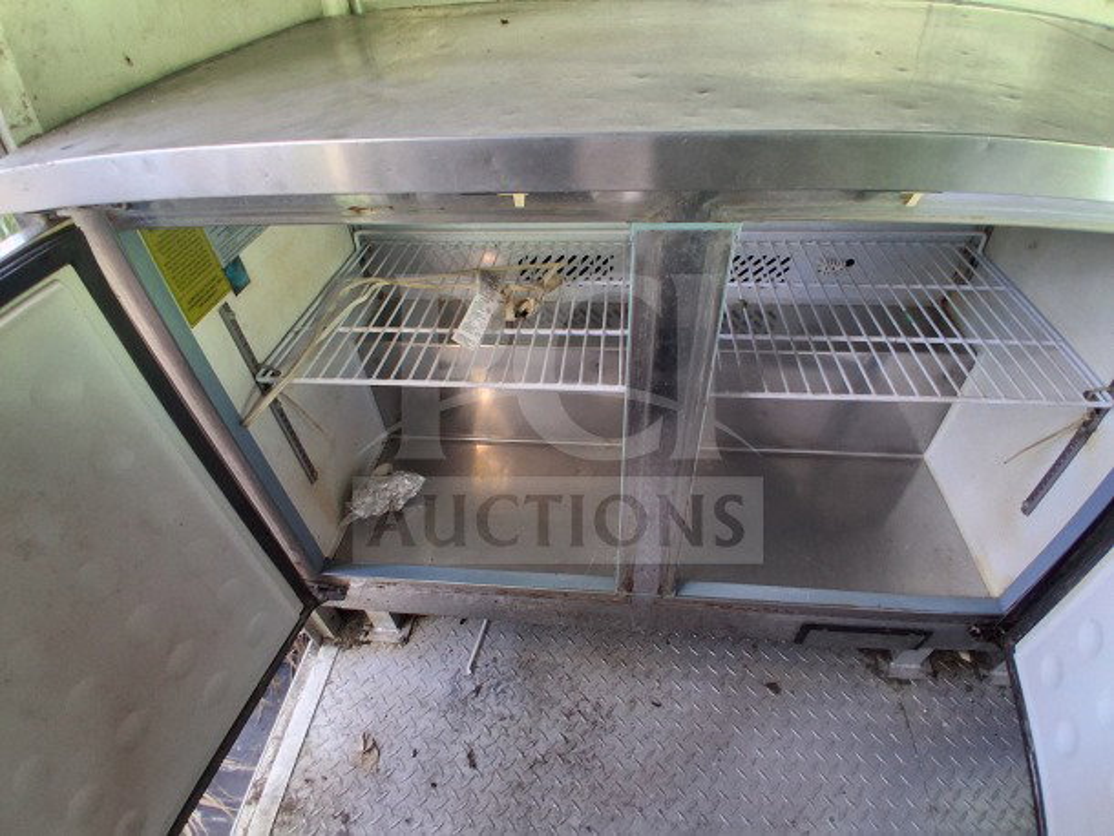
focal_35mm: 17
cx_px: 557
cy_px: 418
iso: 250
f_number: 2.2
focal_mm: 1.4
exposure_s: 1/40
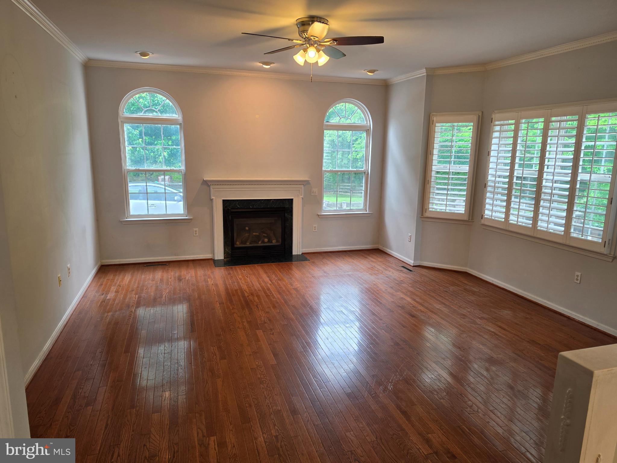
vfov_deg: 58.9
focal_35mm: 23
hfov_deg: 73.9
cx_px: 308
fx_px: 410
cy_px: 232
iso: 64
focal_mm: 6.5
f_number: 1.4
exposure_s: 1/120
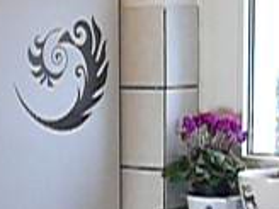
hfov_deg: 14.1
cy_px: 313
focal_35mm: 137
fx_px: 1104
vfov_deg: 10.5
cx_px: -26
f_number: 2.8
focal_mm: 7.4
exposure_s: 1/80
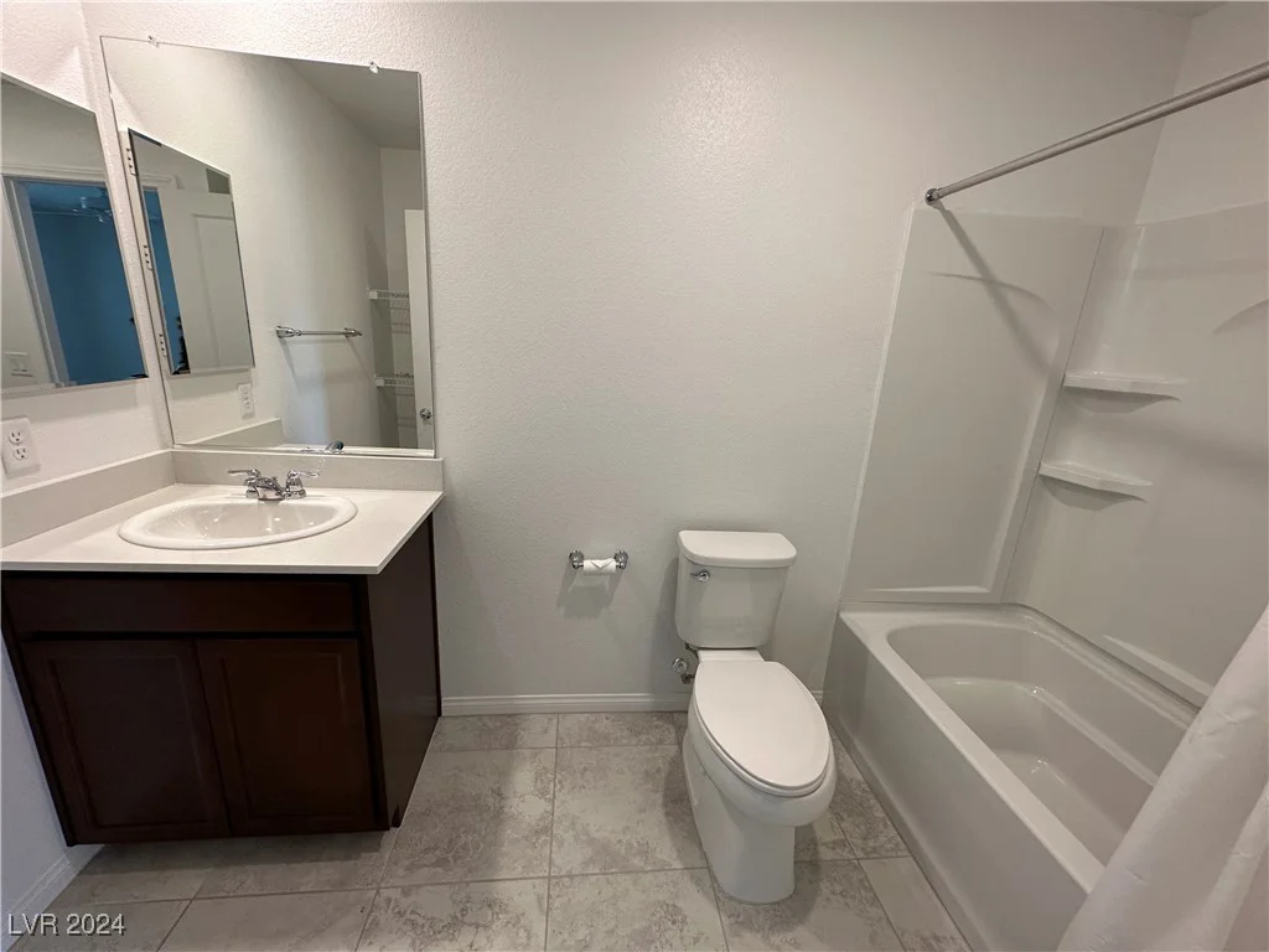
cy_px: 476
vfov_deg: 85.7
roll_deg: -3.1
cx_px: 634
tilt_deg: -15.5
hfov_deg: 102.1
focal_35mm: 14
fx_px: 513
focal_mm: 2.22
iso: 160
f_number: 2.2
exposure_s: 1/120
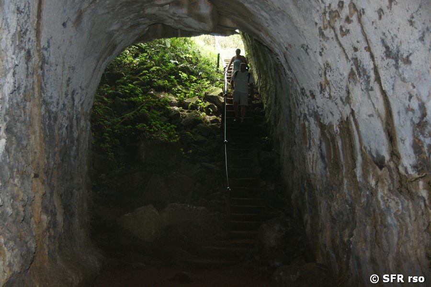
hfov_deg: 37.9
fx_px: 628
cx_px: 216
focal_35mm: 52
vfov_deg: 25.7
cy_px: 144
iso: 800
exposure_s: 1/60
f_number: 4.5
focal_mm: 35
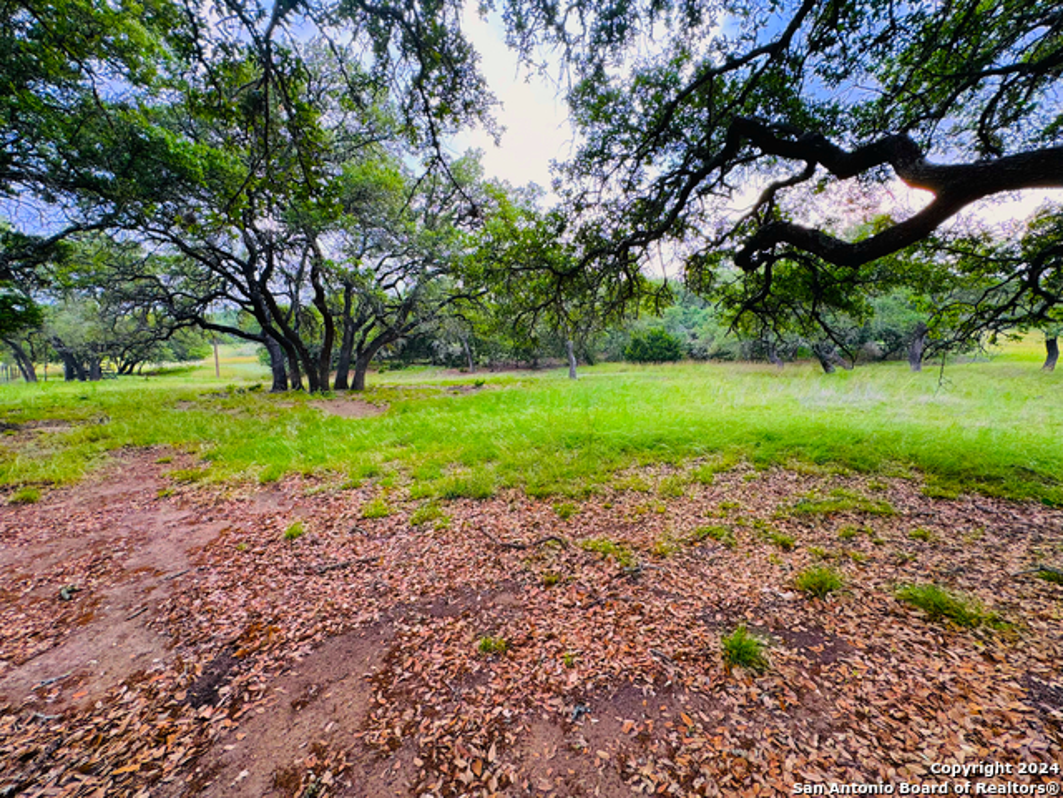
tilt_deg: -8.2
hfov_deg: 102.1
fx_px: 430
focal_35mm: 14
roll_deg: -0.5
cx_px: 532
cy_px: 399
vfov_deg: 85.7
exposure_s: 1/101
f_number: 2.2
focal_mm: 2.22
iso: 40
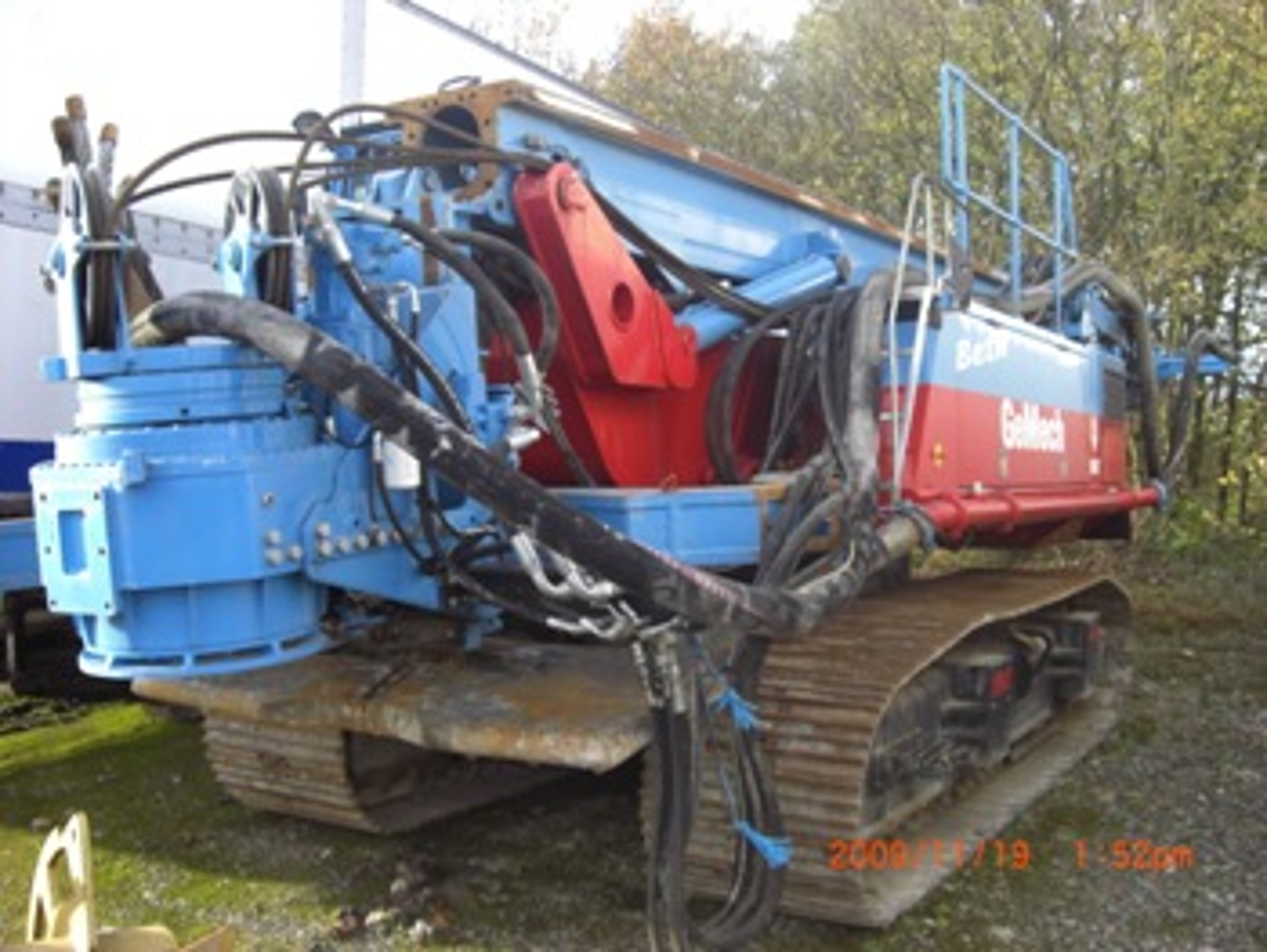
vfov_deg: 37.8
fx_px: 1392
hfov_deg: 48.9
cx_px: 634
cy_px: 476
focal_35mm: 38
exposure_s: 1/125
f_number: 2.7
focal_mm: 6.2
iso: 64
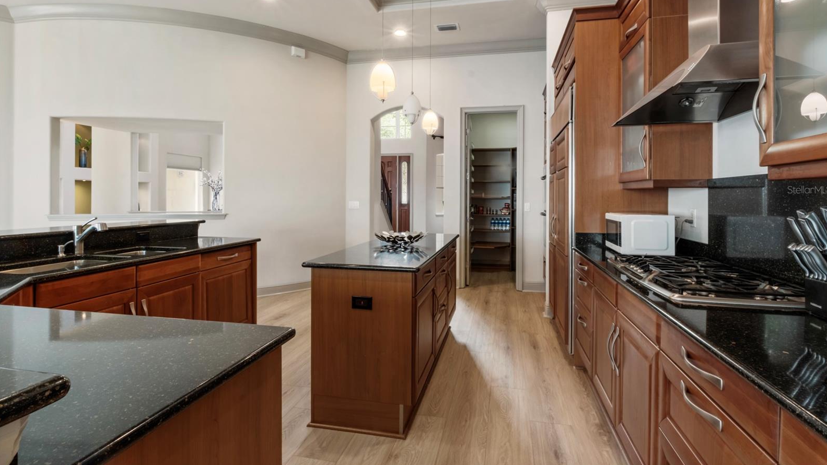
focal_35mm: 18
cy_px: 190
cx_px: 416
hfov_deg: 92.7
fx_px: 395
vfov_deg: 60.6
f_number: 18
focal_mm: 11.1
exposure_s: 1.3
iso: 320
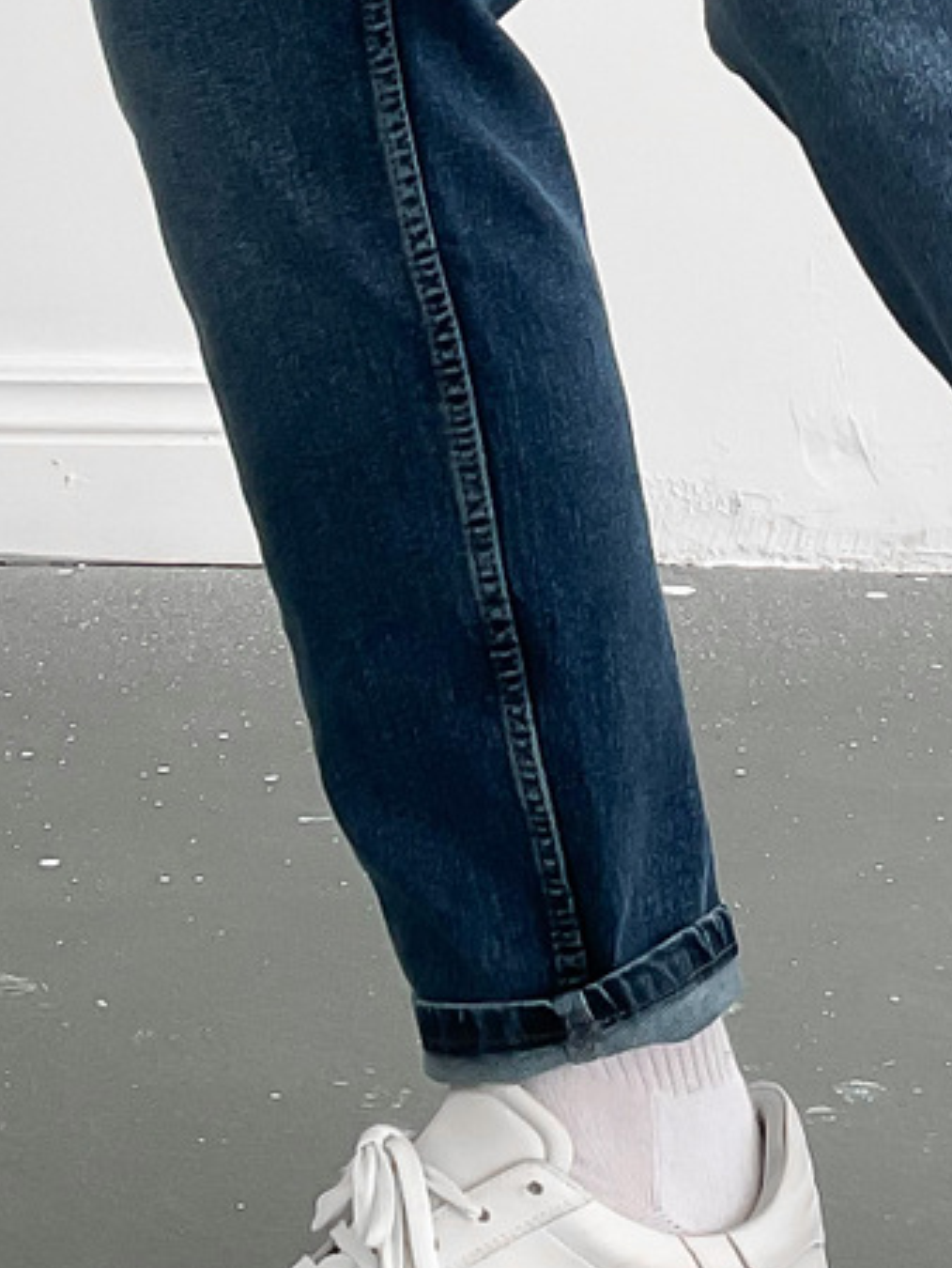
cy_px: -42
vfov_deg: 18.5
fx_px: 3773
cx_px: 676
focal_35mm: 103
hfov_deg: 14.3
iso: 40
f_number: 1.8
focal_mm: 3
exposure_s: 1/120
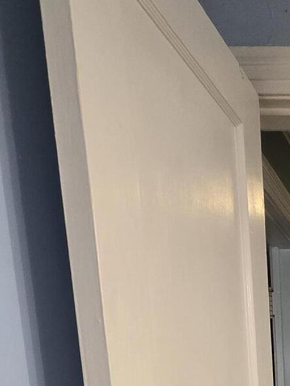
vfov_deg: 32.8
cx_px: 422
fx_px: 492
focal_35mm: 44
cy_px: 493
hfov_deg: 25.6
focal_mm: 2.2
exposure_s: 1/60
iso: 200
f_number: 2.2
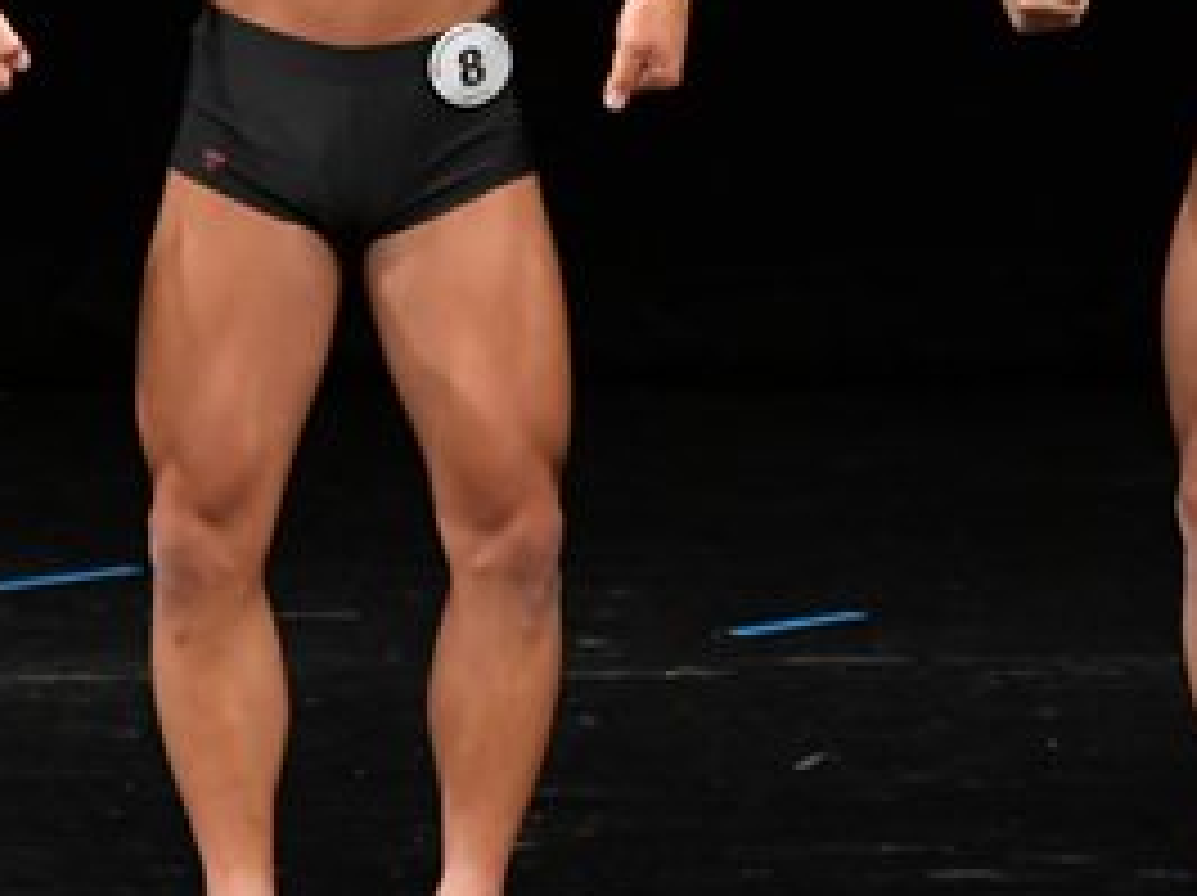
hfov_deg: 2.6
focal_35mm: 757
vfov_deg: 2.0
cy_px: 95
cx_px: 466
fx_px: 26153
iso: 2500
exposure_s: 1/400
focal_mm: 180
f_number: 5.6
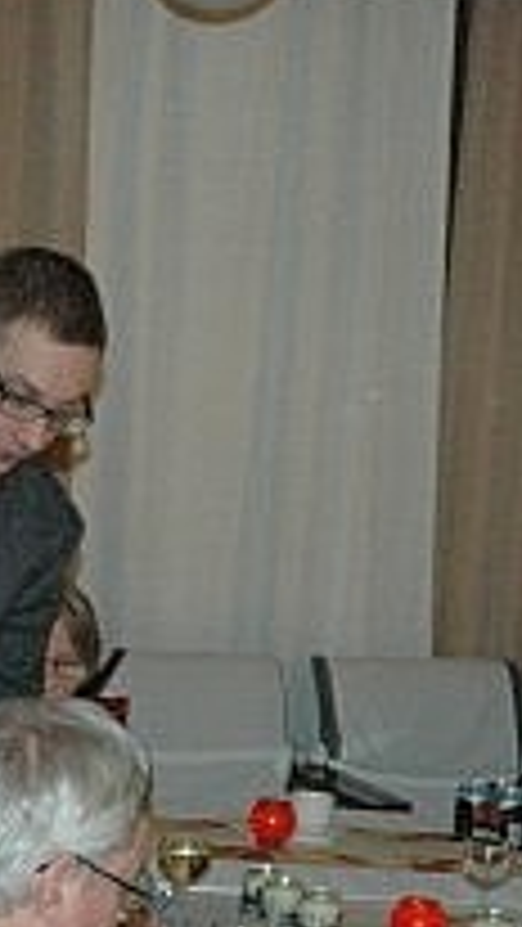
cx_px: -315
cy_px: 693
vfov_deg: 19.3
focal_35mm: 110
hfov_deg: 10.6
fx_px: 2705
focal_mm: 24
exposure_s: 1/60
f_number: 5
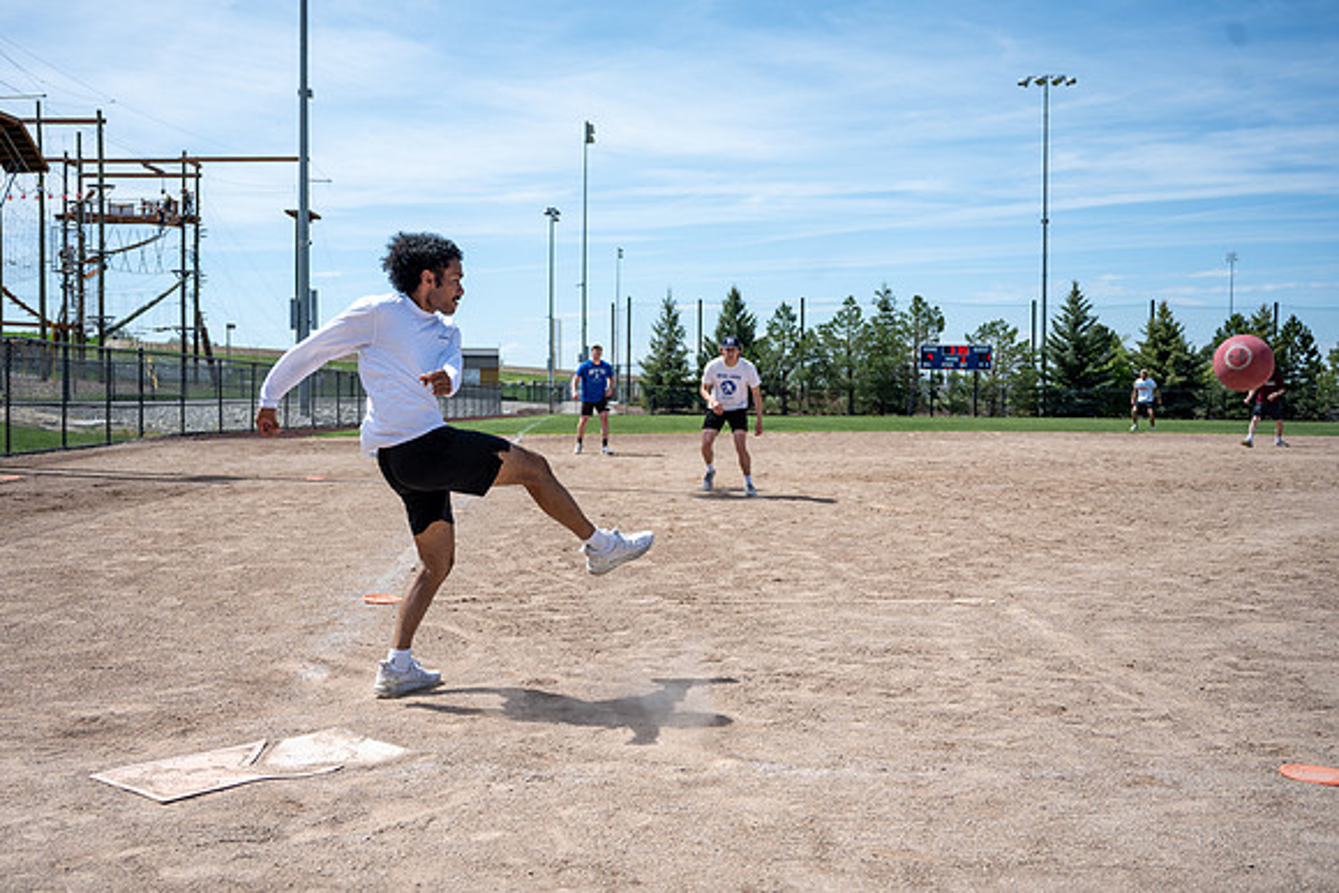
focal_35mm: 37
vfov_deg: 35.7
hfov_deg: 51.5
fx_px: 1386
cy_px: 418
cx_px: 626
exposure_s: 1/2000
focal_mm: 35
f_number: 4
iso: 64
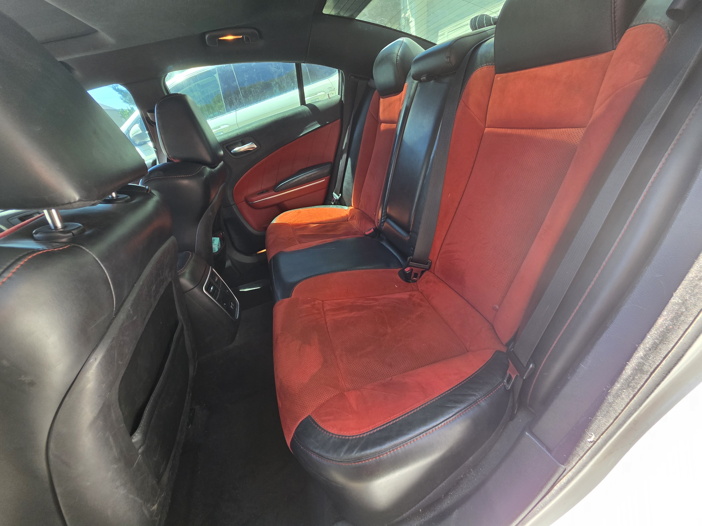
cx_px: 351
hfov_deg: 106.2
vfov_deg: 89.9
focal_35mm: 13
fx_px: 264
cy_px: 263
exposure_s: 1/120
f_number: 1.9
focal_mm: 2.2
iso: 160
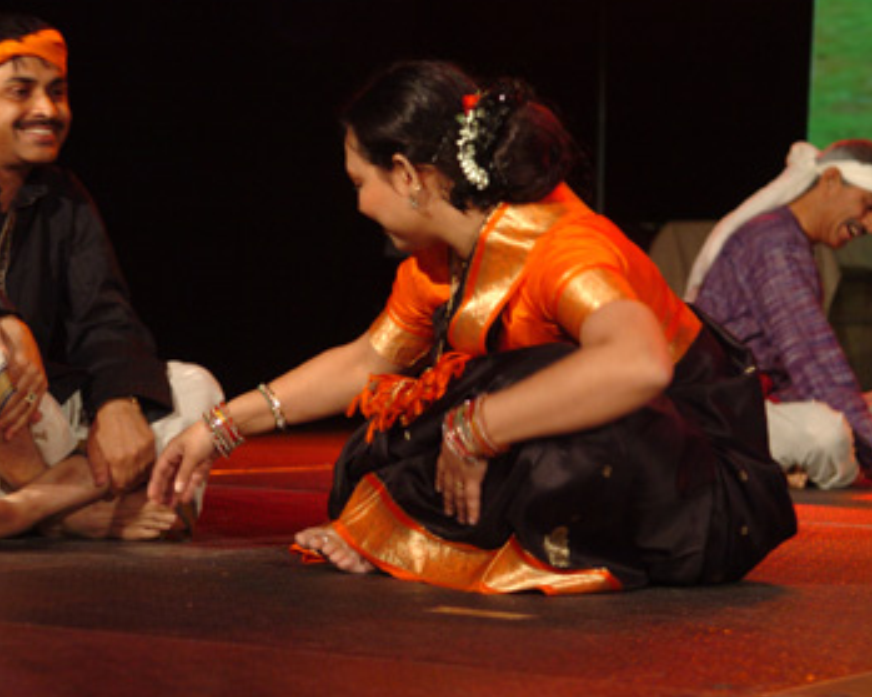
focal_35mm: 109
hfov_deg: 17.5
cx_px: 182
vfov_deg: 14.1
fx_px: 2807
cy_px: 279
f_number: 2.8
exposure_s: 1/30
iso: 400
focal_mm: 45
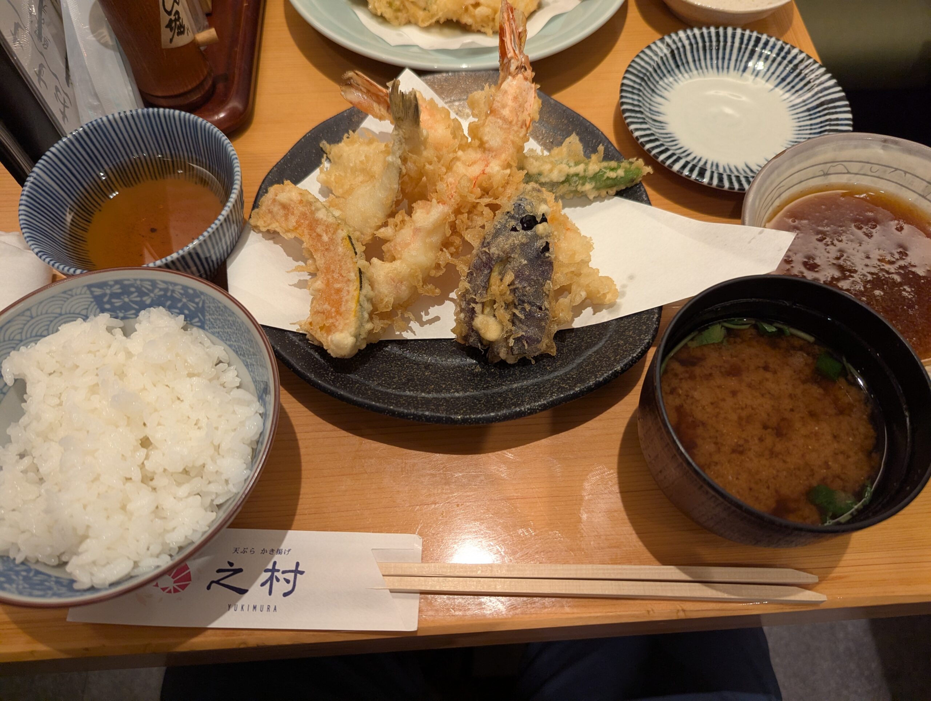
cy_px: 350
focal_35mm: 24
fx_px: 646
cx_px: 466
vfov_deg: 56.9
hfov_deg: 71.5
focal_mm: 6.81
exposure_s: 1/100
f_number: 1.85
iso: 198
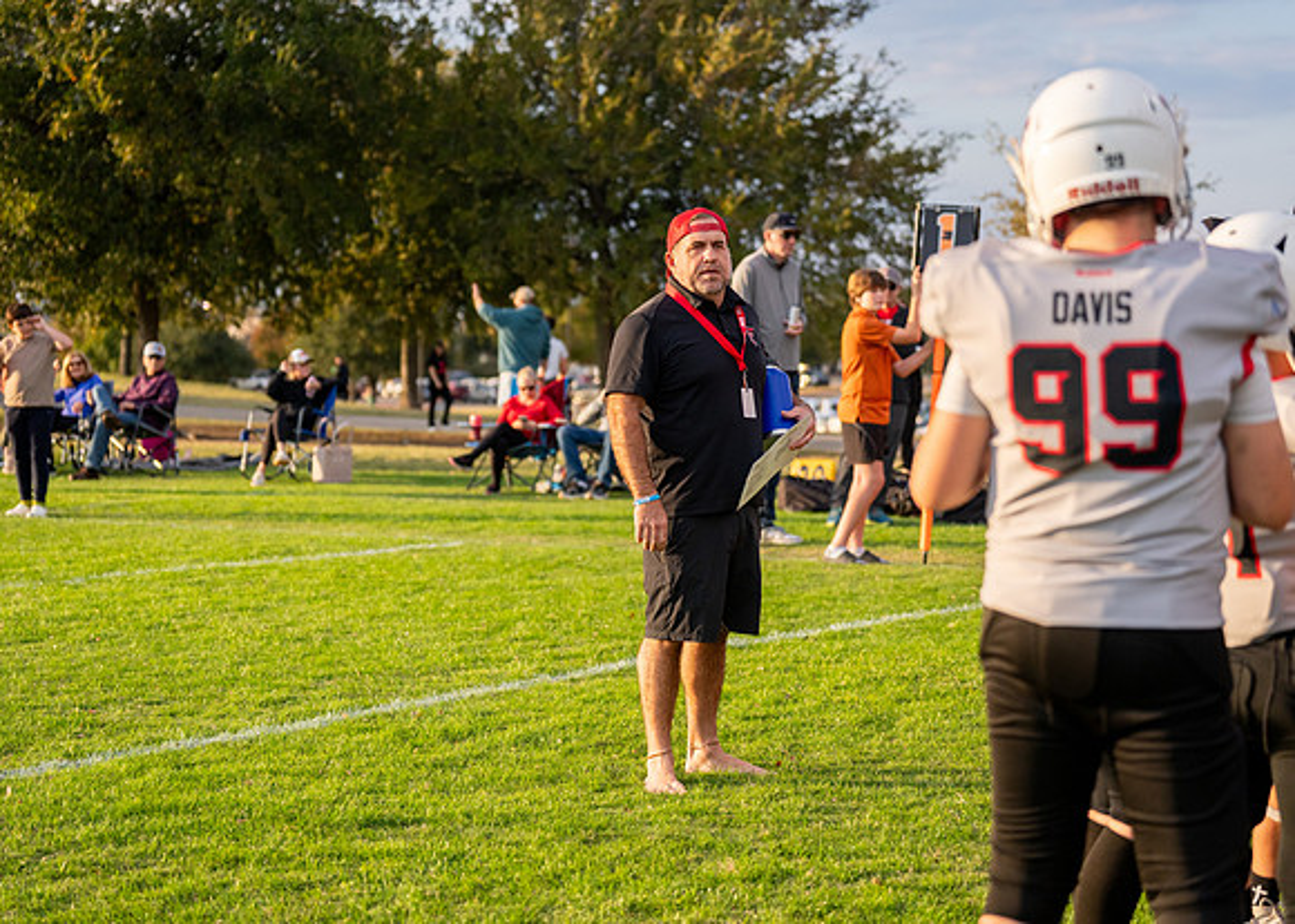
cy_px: 455
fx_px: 2748
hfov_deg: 26.5
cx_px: 658
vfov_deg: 19.1
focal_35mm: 75
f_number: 2.8
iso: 400
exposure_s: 1/2500
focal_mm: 70
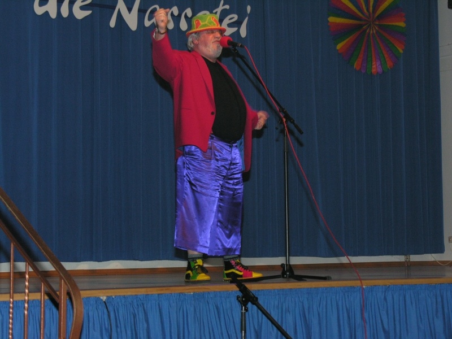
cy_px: 170
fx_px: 1358
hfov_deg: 18.9
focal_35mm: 104
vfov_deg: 14.2
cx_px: 226
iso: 200
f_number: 4.2
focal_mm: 26.5
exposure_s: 1/60.1
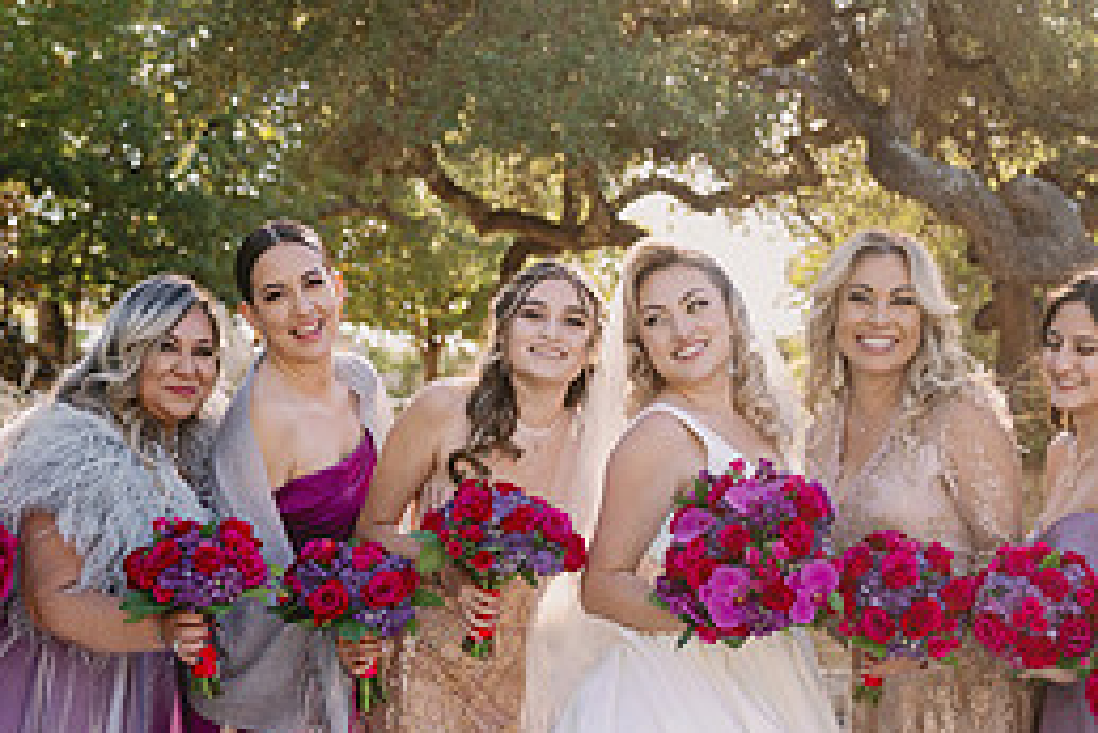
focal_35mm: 85
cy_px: 729
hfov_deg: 23.9
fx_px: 2594
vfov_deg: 15.8
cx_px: 627
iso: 80
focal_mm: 38
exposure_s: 1/320
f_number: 2.8
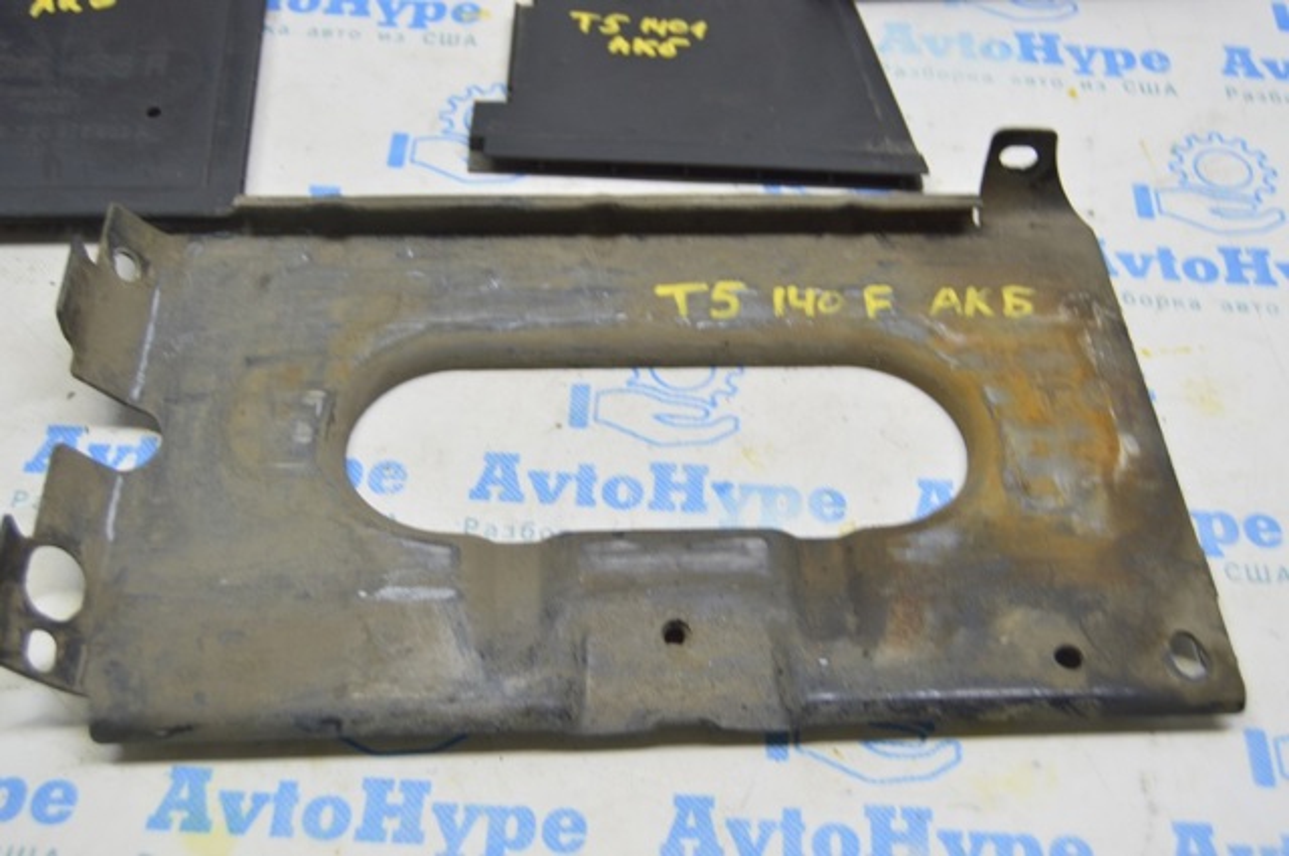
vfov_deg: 28.9
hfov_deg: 42.4
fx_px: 1663
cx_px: 644
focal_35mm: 46
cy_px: 428
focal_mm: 31
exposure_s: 1/20
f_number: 5.6
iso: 400
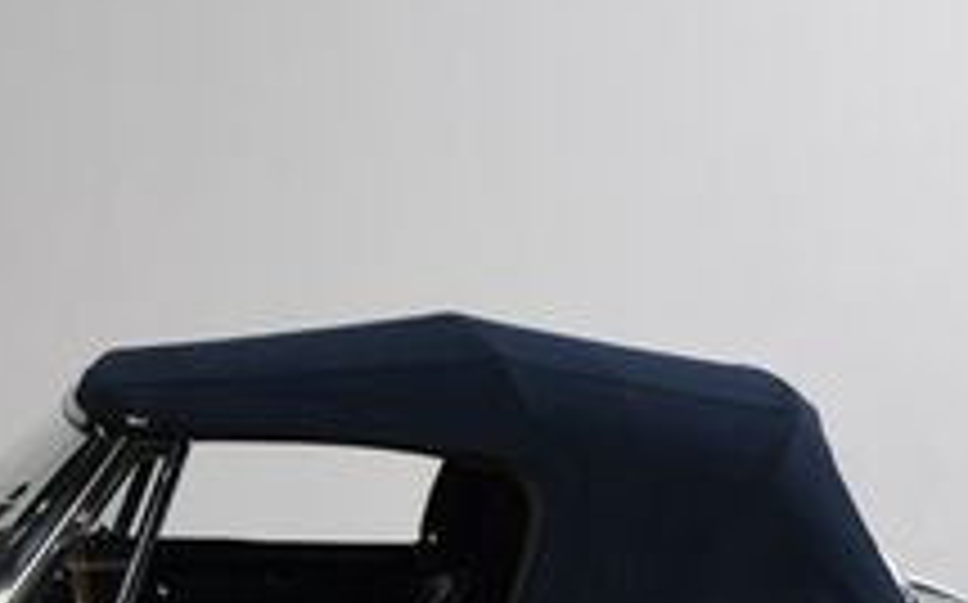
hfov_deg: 20.3
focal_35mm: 100
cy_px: 864
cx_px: 50
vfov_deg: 12.5
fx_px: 2636
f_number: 11
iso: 100
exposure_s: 1/100
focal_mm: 22
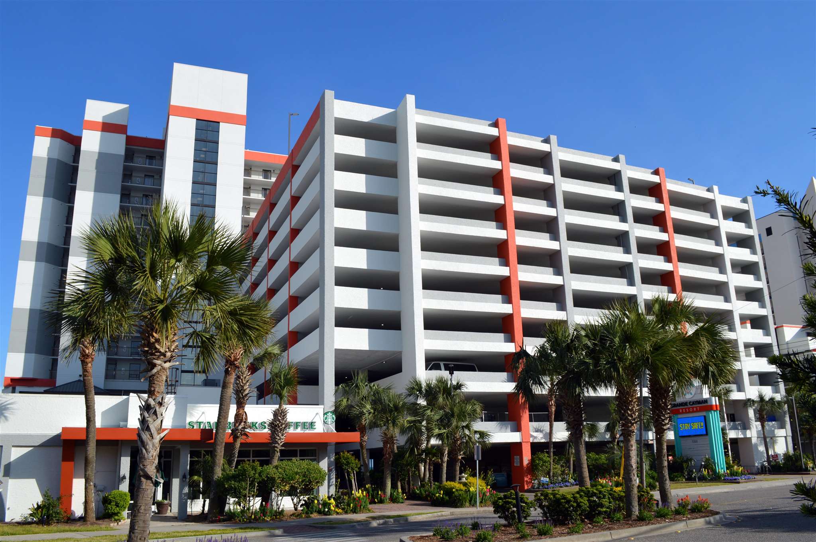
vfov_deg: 47.8
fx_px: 611
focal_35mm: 27
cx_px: 408
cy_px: 271
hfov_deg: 67.4
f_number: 9
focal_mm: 18
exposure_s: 1/320
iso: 100
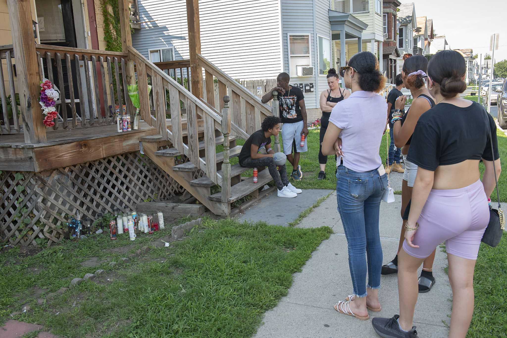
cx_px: 254
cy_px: 169
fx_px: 451
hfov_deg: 58.7
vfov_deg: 41.1
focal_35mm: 32
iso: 1250
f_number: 10
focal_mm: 32
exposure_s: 1/250
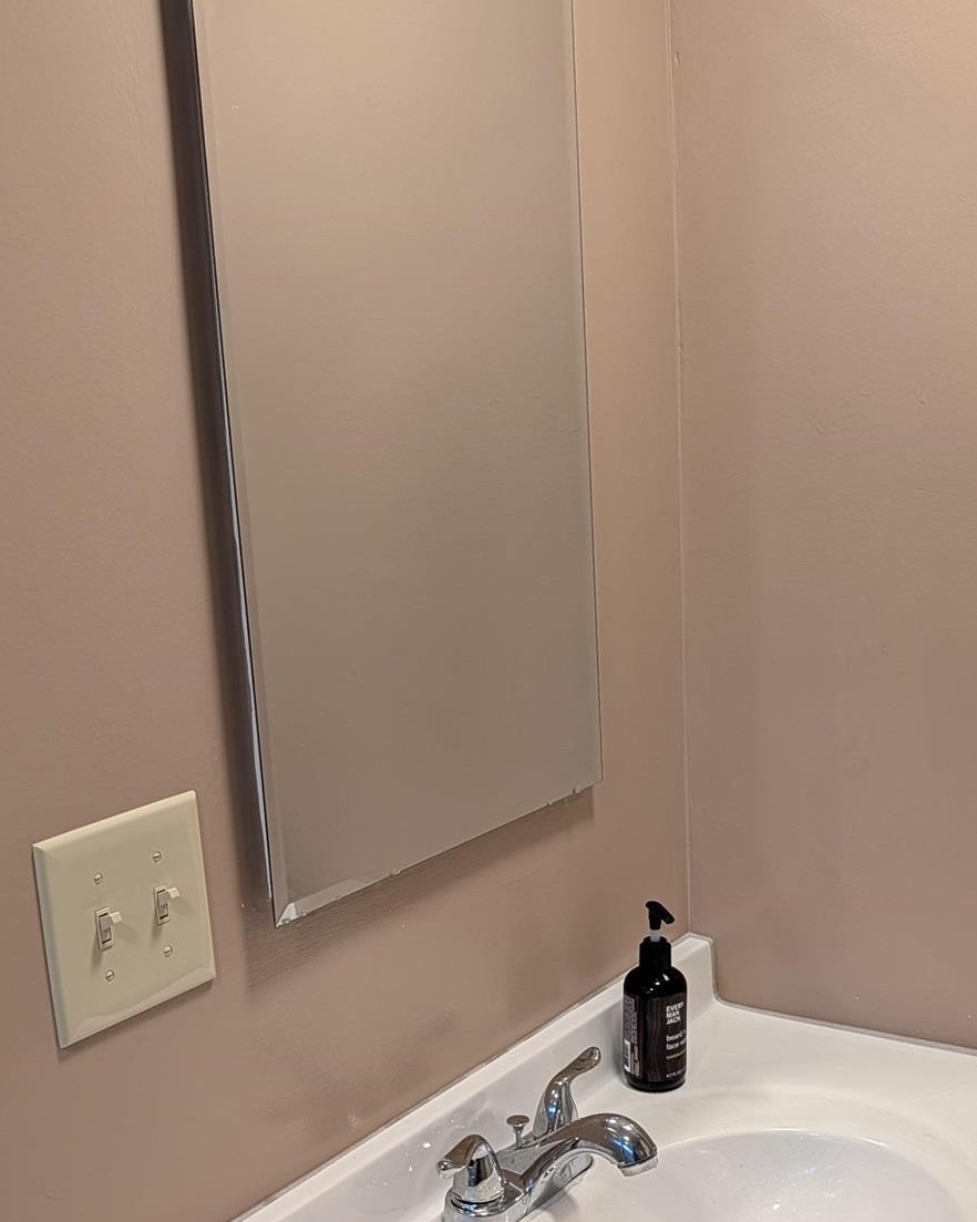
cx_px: 651
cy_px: 753
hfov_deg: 30.6
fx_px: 1772
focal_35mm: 49
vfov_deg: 37.8
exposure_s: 1/60
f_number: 1.68
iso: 51
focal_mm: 6.9
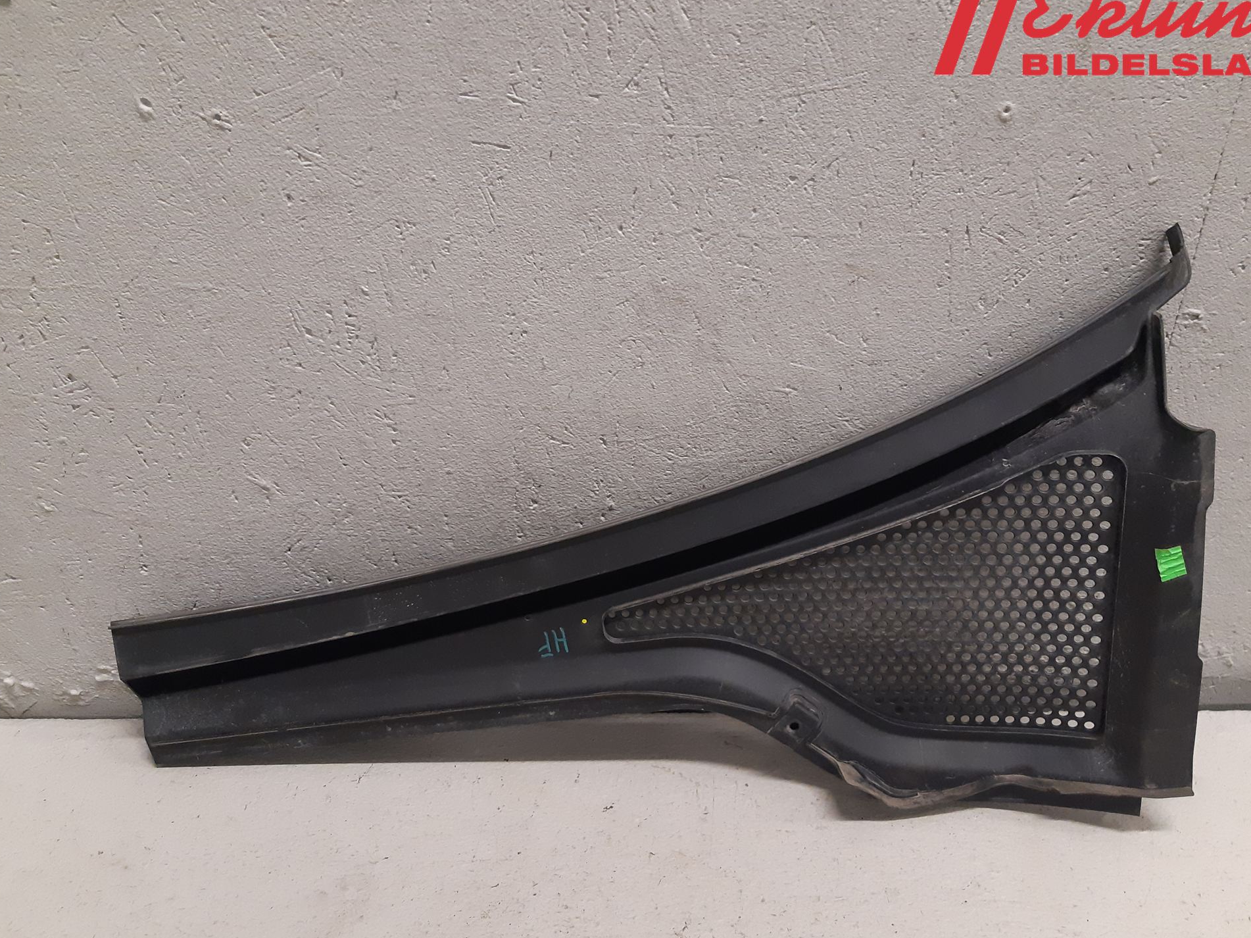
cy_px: 469
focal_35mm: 28
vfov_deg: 49.7
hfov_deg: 63.4
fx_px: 1012
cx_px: 664
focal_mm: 3.93
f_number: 1.7
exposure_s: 1/50
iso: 250
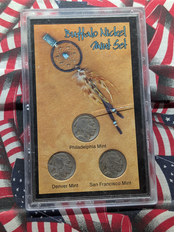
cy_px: 116
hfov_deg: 29.7
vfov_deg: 38.9
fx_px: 328
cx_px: 87
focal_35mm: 49
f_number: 1.68
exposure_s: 1/32
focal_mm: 6.9
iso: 19
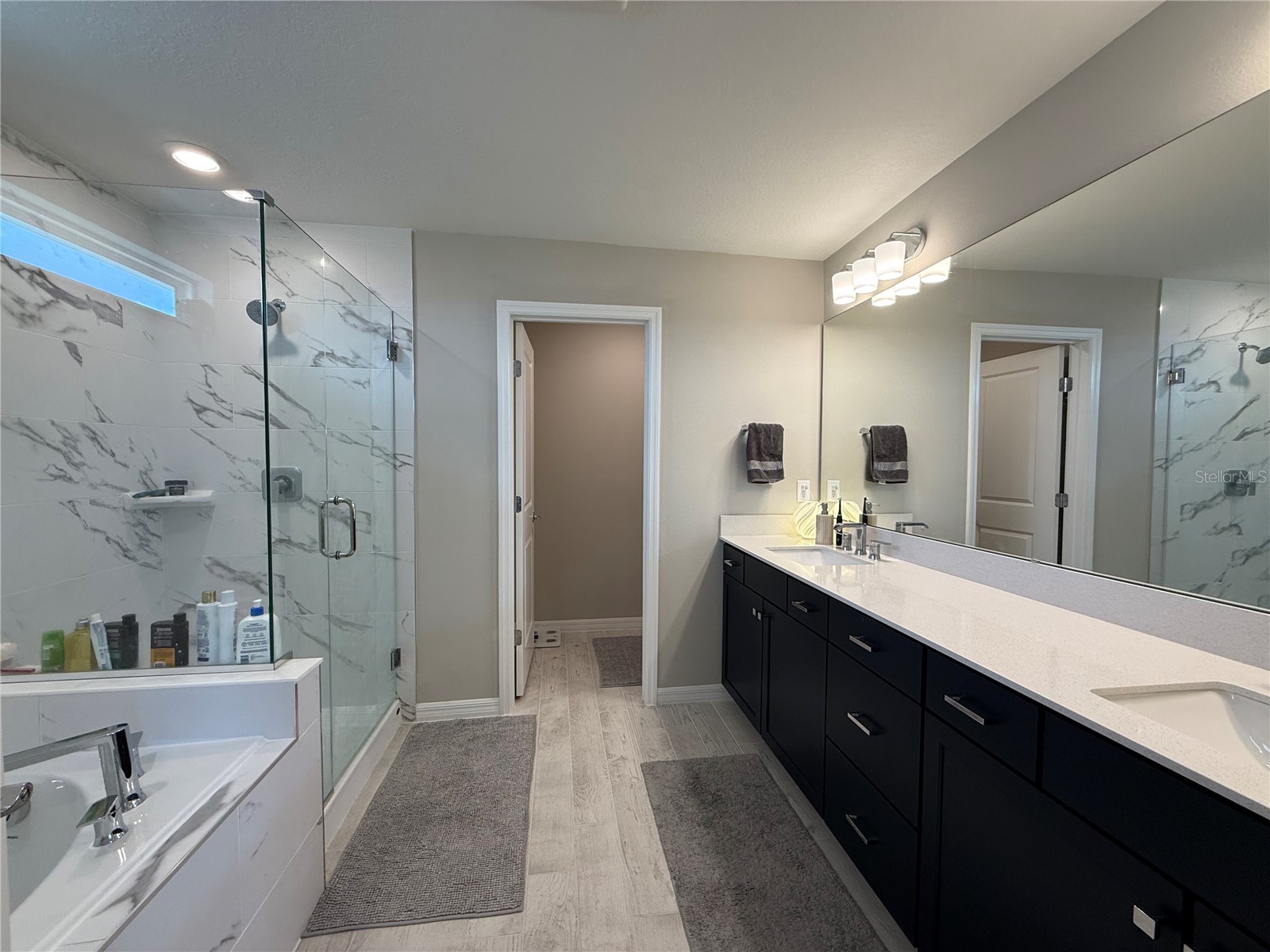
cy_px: 476
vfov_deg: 85.7
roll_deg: -0.4
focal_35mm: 14
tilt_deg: -2.1
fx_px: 514
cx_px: 635
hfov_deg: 102.1
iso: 125
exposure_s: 1/120
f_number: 2.2
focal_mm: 2.22
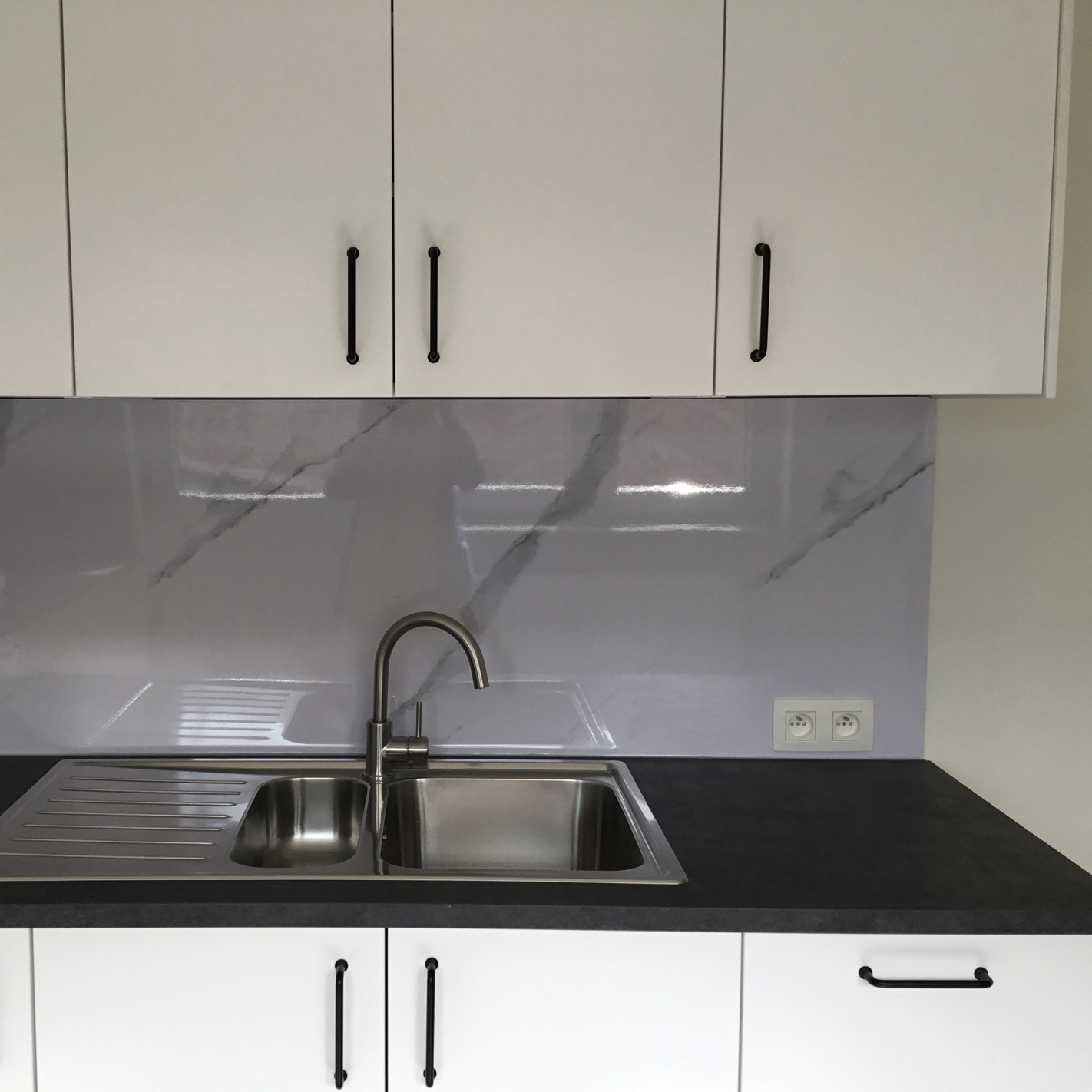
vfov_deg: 44.9
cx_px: 420
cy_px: 551
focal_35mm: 37
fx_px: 1321
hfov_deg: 44.6
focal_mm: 3.3
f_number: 2.4
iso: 25
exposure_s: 1/100
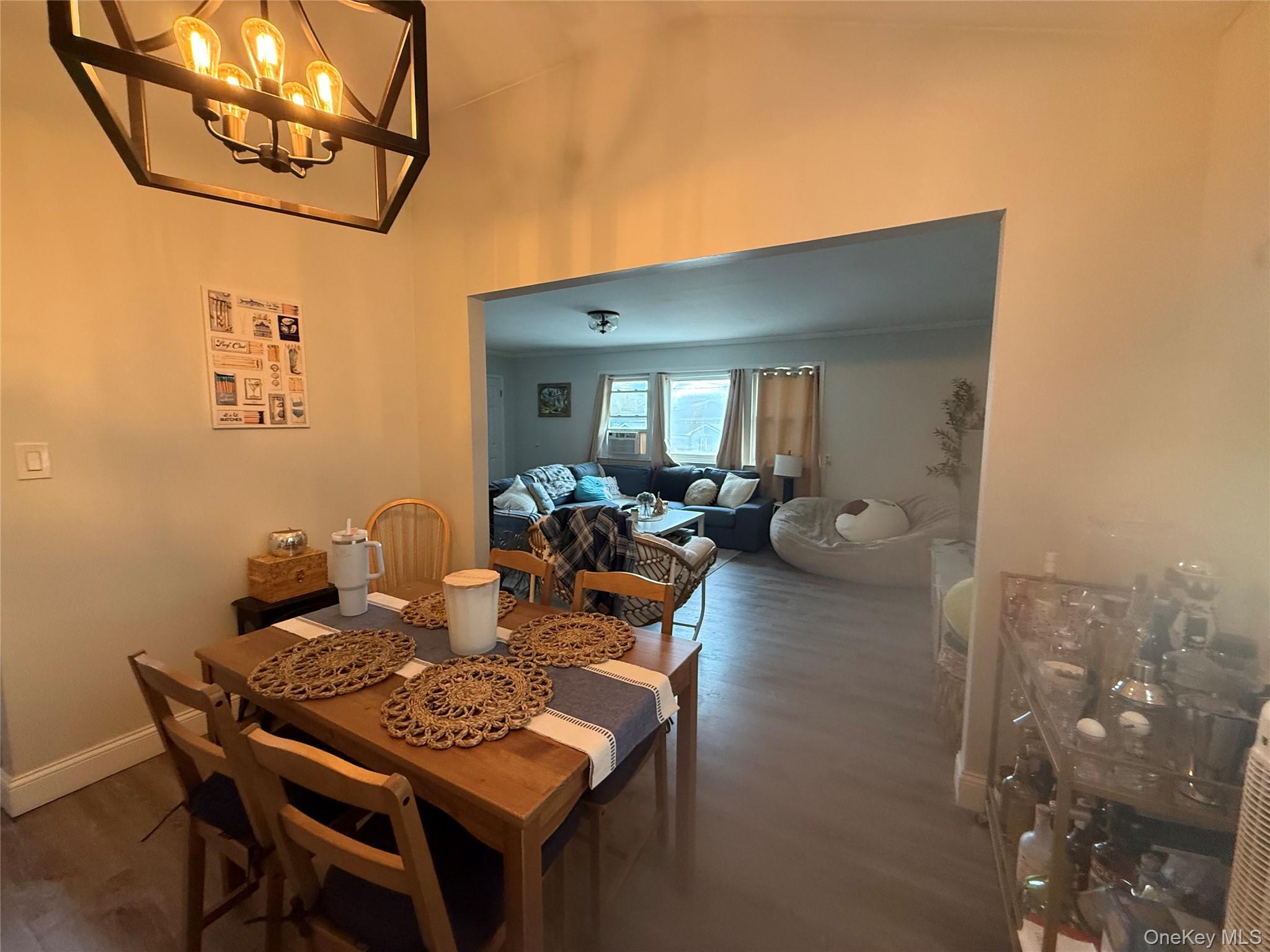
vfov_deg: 85.7
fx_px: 514
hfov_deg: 102.1
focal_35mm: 14
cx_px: 635
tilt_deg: -4.9
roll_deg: -0.2
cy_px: 476
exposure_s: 1/60
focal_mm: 2.22
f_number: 2.2
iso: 400
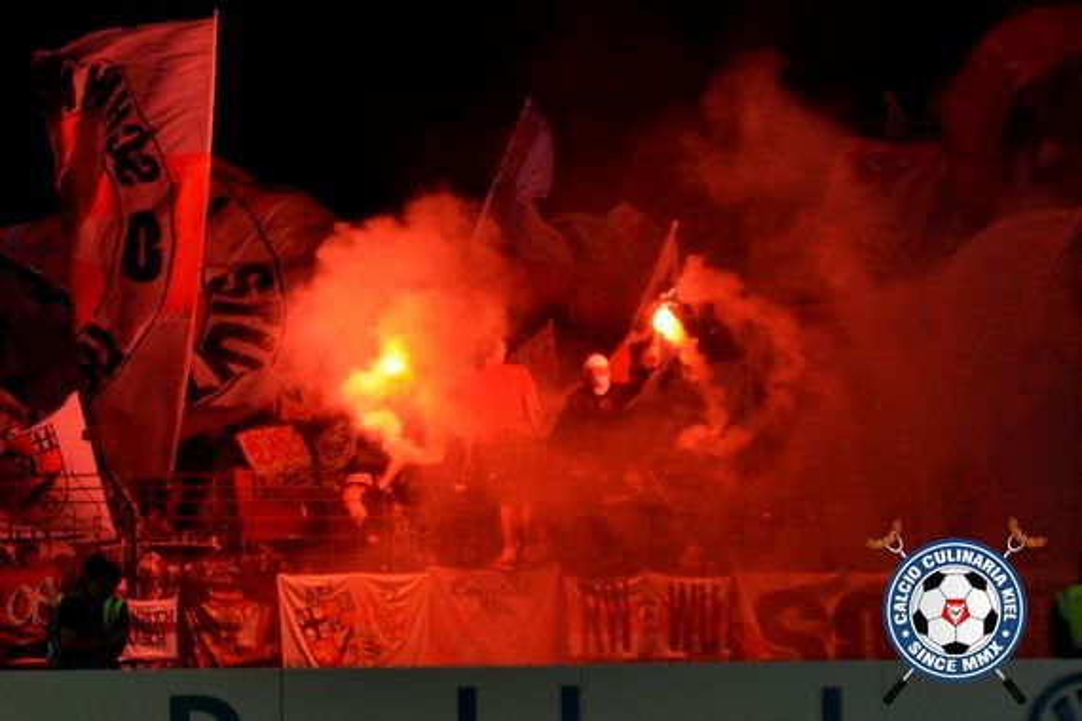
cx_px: 541
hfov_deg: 6.9
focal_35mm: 300
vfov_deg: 4.6
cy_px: 360
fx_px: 9016
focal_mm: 200
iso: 640
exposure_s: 1/1000
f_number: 4
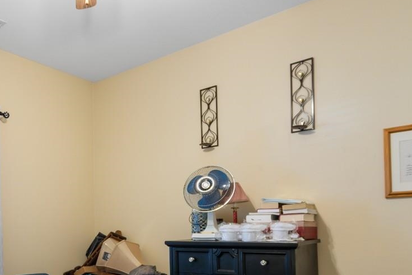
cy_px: 222
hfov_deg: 52.9
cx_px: 73
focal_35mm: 33
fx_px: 378
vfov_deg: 38.4
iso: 100
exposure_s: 1/3
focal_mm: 10
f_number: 4.5
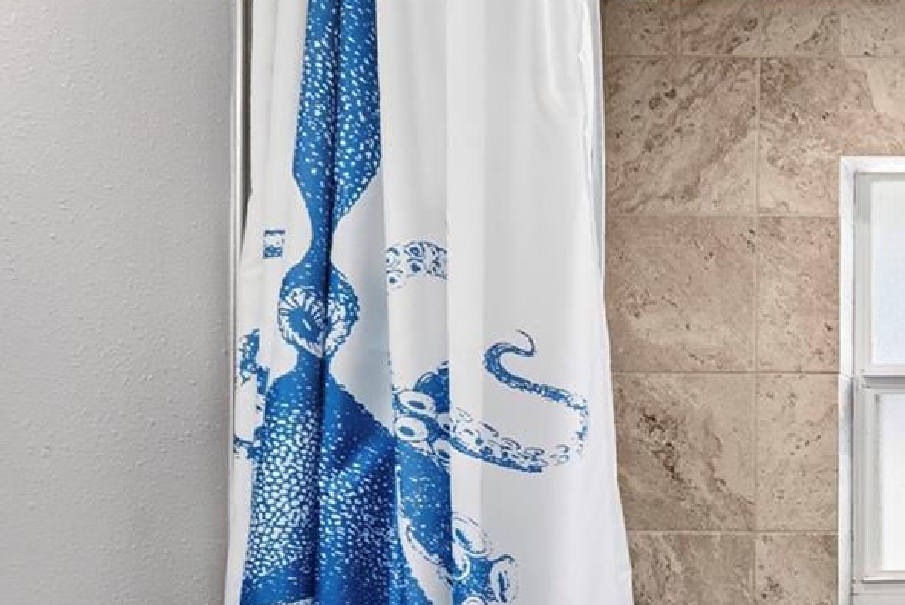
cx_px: 1201
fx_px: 1157
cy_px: 513
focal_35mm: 46
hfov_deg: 31.7
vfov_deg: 28.4
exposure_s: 1/6
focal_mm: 17
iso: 400
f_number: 8
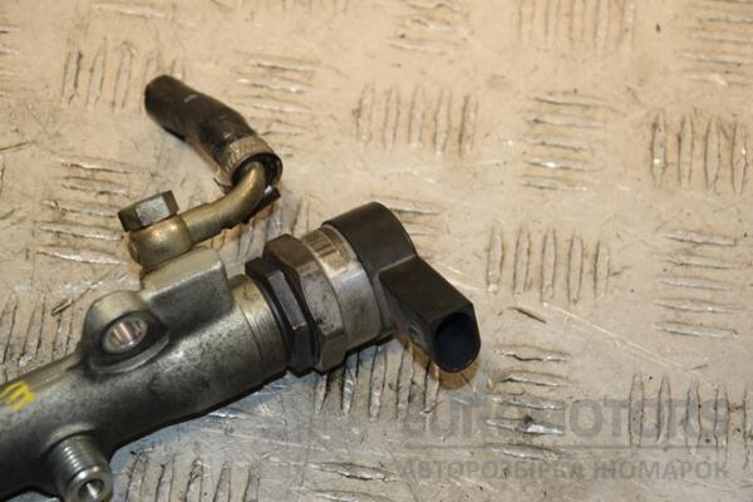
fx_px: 2353
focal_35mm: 112
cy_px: 251
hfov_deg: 18.2
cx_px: 376
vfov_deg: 12.2
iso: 800
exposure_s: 1/200
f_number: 7.1
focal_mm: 75
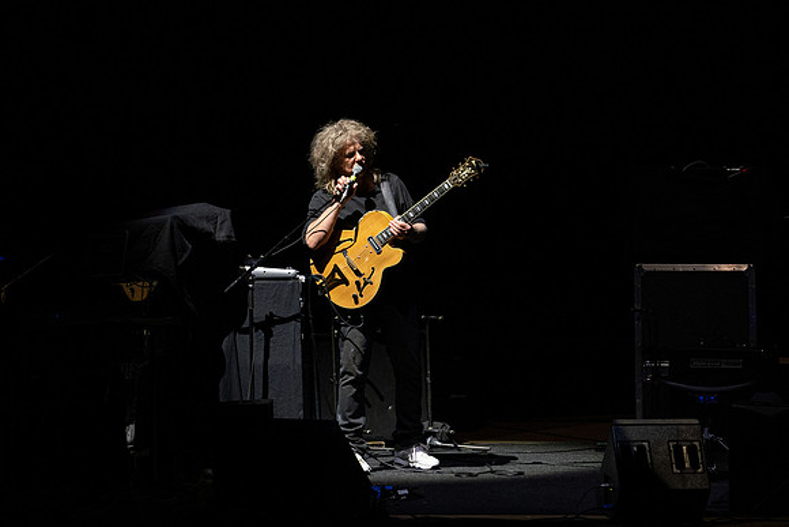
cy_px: 140
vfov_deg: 4.2
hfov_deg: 6.4
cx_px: 380
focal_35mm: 324
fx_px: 7097
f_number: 4.5
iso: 2500
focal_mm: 200
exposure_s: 1/250
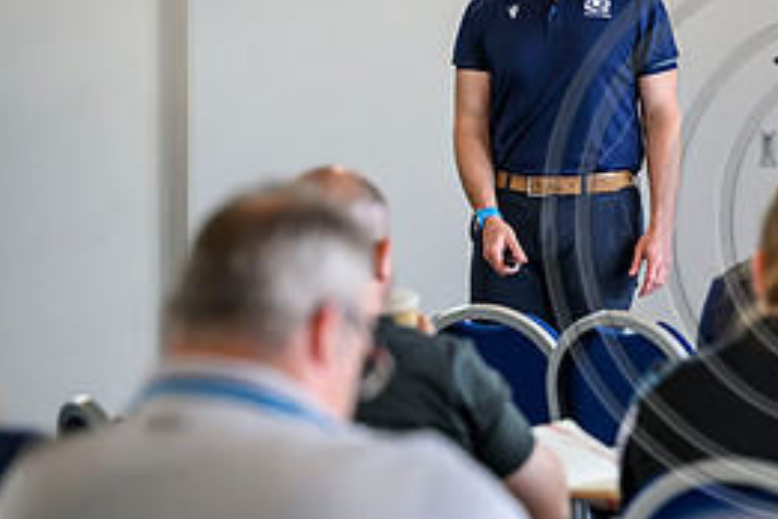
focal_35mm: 244
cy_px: 216
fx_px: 5273
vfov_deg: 5.6
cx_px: 850
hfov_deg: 8.4
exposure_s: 1/500
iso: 2500
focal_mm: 110
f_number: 2.8
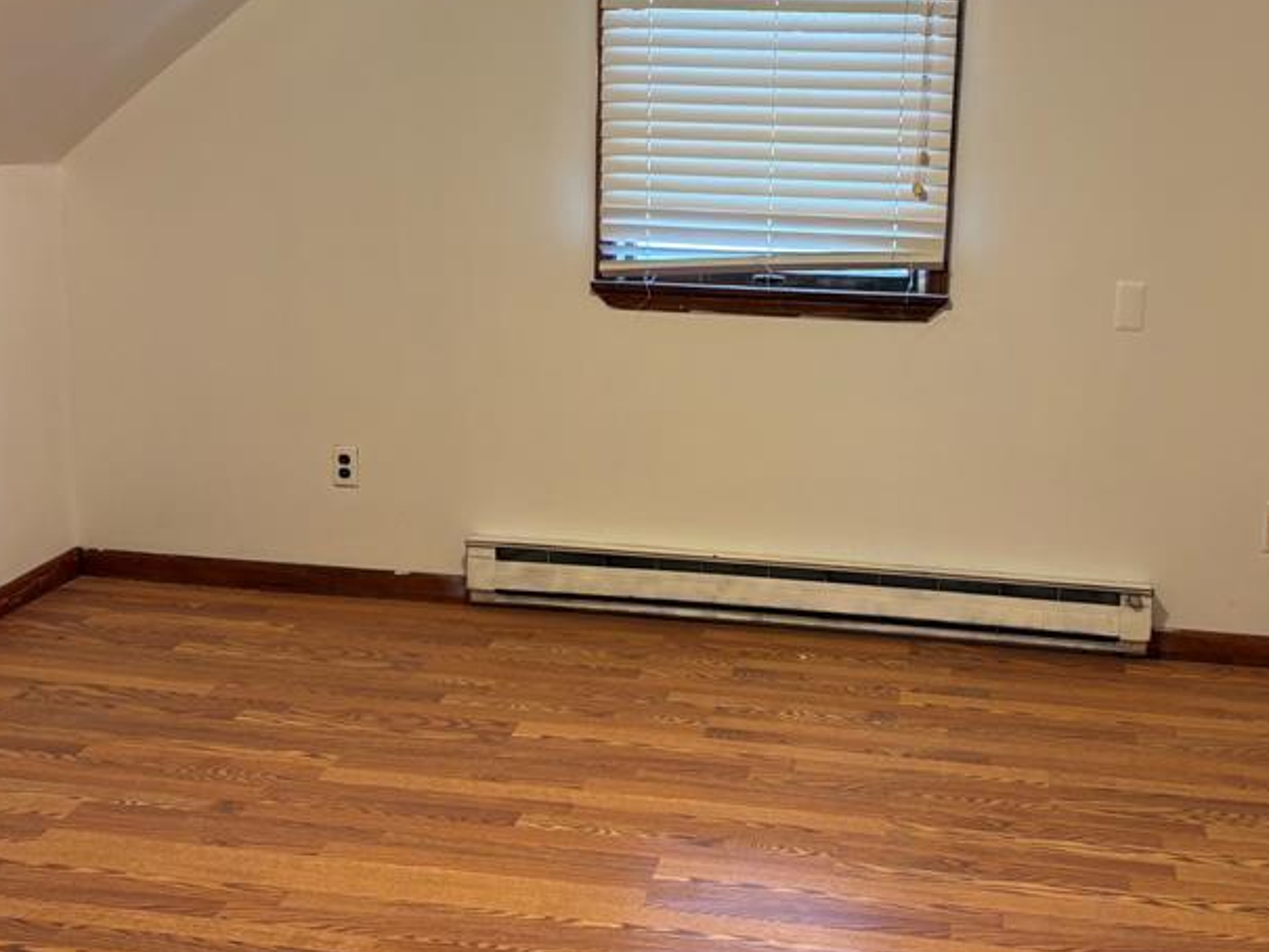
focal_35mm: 44
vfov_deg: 32.8
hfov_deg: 42.9
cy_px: 377
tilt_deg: -9.9
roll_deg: -0.7
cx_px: 713
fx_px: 1613
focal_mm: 5.96
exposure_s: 1/60
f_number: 1.6
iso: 100
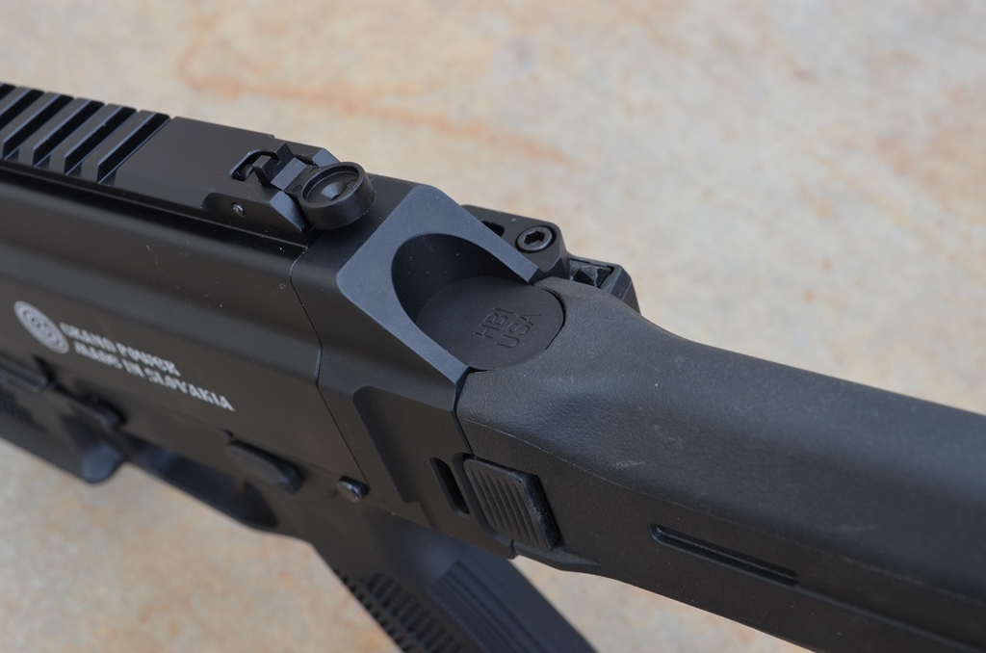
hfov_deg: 41.2
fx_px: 1312
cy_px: 326
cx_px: 493
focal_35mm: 48
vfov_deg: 27.9
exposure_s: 1/60
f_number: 8
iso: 250
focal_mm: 32
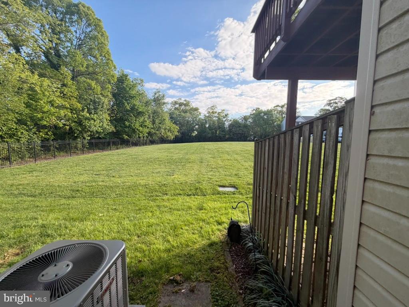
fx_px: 165
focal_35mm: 14
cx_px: 204
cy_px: 154
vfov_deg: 85.7
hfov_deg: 102.1
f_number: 2.2
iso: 64
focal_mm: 2.22
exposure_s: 1/502
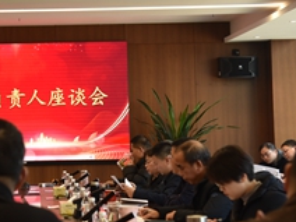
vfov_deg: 11.8
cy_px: 52
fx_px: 1069
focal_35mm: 125
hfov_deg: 15.6
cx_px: 27
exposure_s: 1/320
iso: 1250
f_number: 4
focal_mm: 55
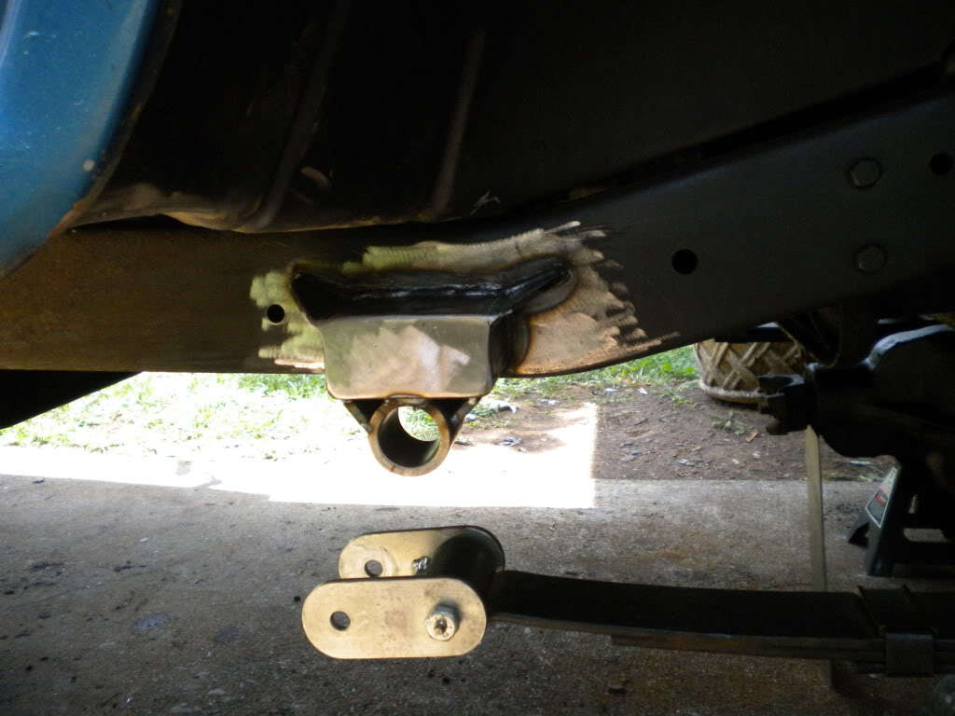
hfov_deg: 52.6
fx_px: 966
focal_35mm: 35
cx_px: 478
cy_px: 358
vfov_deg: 40.7
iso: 331
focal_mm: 6.3
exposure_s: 1/395
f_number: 3.1
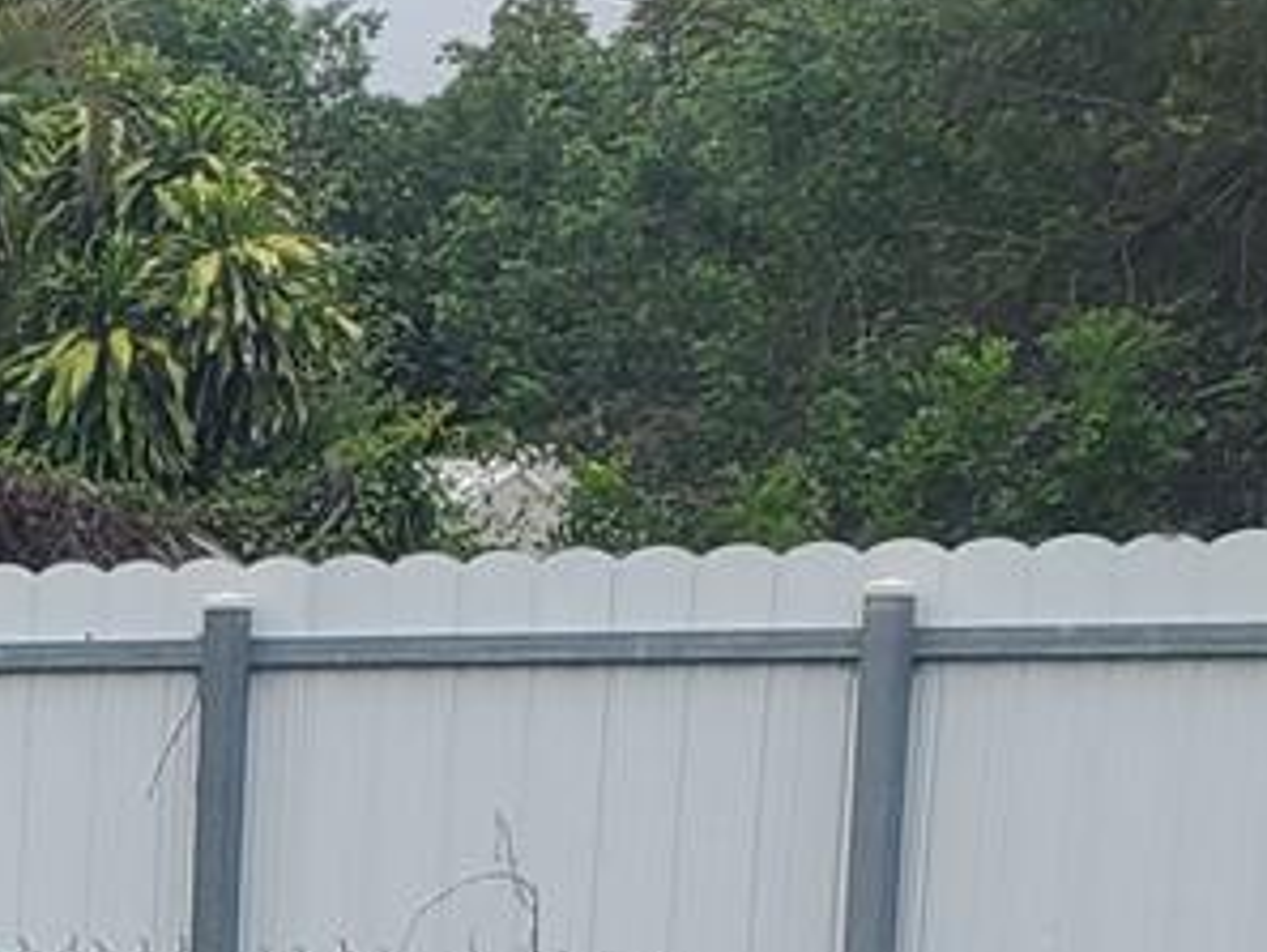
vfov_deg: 10.3
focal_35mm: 140
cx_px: -1348
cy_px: 1430
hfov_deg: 12.3
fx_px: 5126
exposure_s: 1/428
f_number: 2.4
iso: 50
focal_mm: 4.3
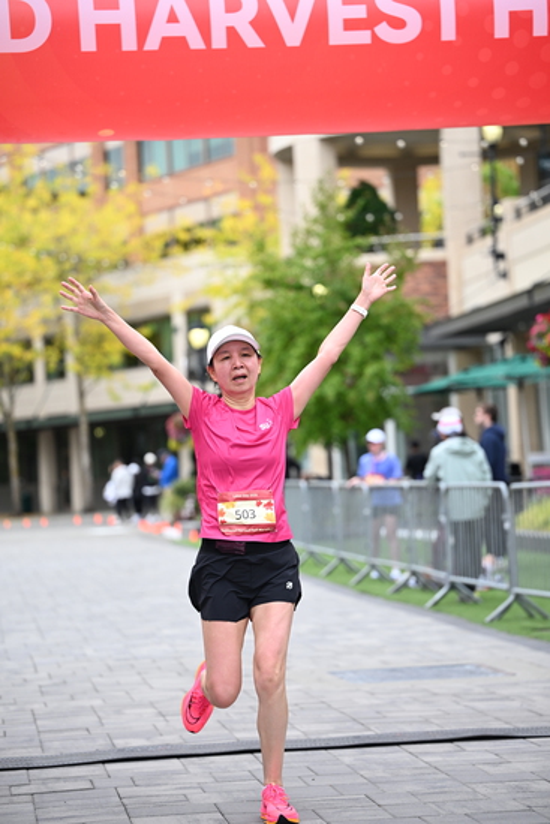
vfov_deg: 20.0
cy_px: 412
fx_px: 2336
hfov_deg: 13.4
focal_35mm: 102
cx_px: 275
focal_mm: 102
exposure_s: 1/2000
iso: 640
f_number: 2.8
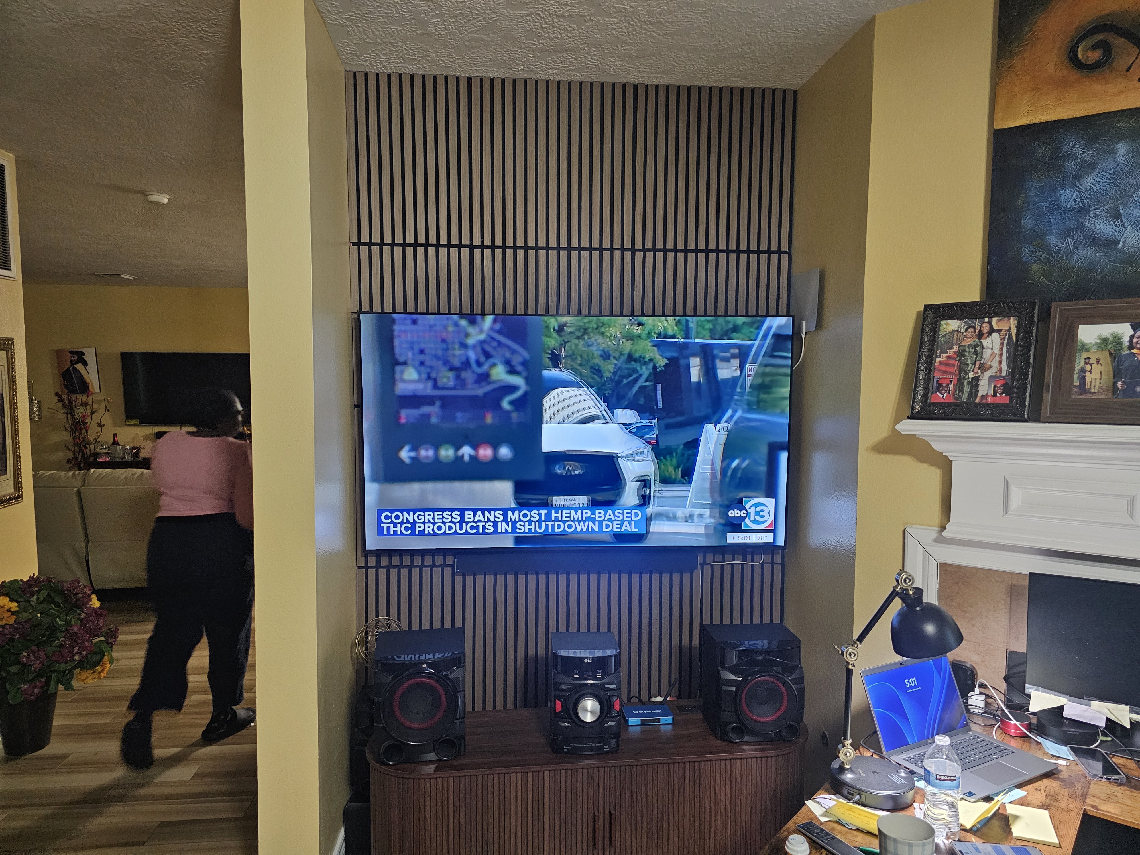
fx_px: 757
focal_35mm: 23
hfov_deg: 73.9
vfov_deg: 58.9
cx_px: 570
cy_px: 428
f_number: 1.7
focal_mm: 6.3
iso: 800
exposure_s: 1/60
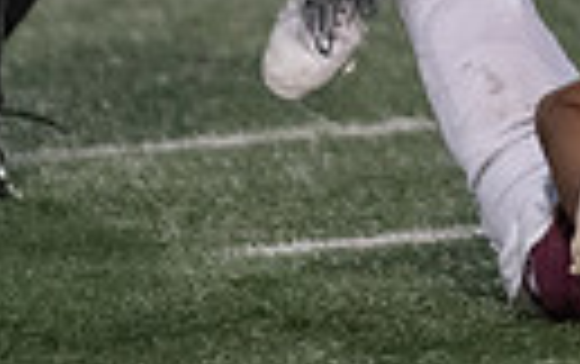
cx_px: 722
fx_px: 22475
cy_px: -483
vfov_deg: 0.9
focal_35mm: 1420
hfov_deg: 1.5
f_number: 2.8
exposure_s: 1/1000
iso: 5000
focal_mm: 200
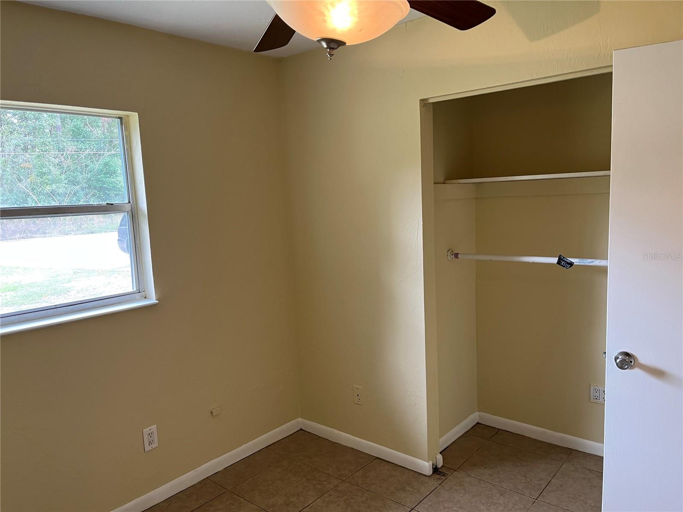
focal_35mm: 26
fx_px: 513
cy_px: 256
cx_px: 342
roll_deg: +1.6
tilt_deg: -7.8
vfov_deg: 53.1
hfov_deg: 67.3
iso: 100
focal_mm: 5.1
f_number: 1.6
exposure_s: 1/60
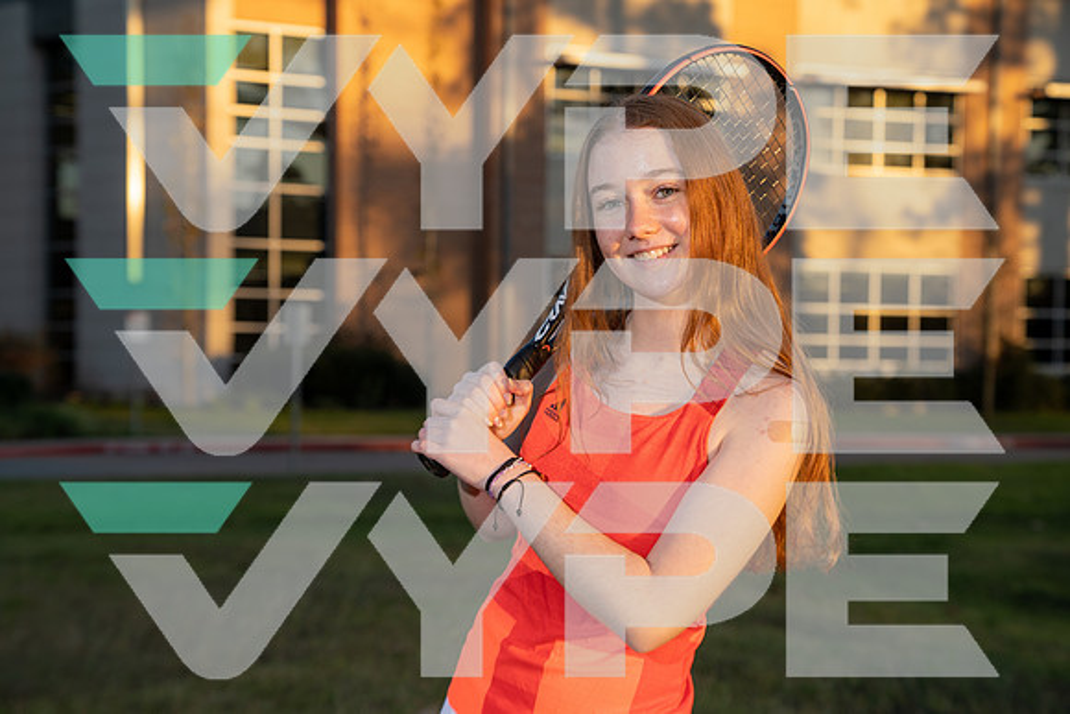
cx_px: 535
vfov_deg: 21.3
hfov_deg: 31.4
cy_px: 357
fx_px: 1903
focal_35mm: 64
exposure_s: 1/250
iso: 125
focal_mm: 64
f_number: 4.5
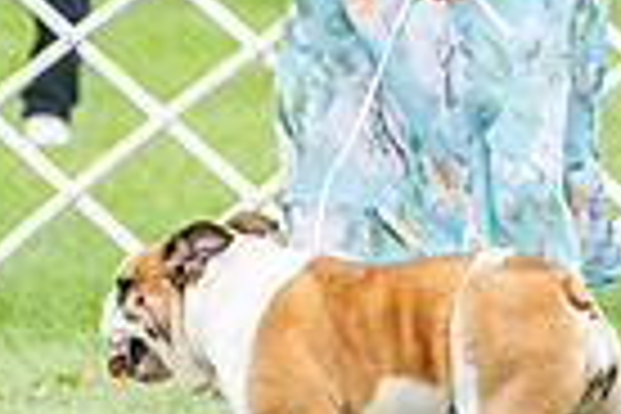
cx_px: 230
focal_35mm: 655
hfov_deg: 3.1
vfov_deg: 2.1
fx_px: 11298
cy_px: -97
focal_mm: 156
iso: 400
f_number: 5.6
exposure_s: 1/400
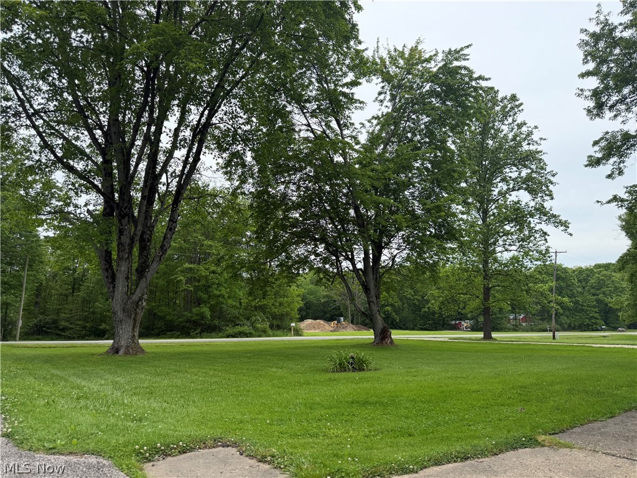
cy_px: 239
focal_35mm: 24
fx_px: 442
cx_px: 318
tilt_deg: +10.7
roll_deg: +1.0
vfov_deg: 56.8
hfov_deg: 71.6
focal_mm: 6.76
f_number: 1.78
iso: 100
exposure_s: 1/2445
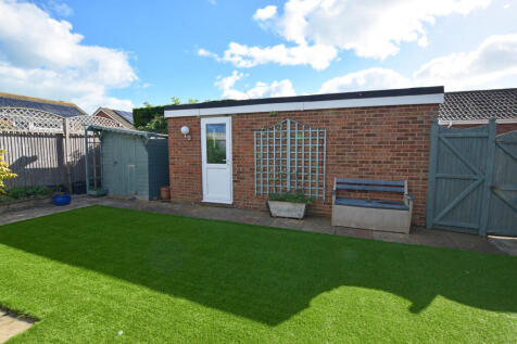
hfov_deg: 95.0
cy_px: 172
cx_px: 258
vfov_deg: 72.0
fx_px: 237
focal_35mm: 16
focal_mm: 11
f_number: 11
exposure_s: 1/400
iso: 400
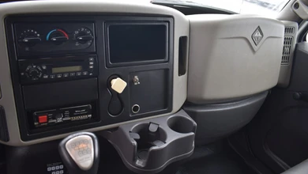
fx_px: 237
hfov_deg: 66.0
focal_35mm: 29
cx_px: 157
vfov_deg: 40.2
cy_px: 92
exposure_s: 1/60
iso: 400
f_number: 4
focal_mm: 18
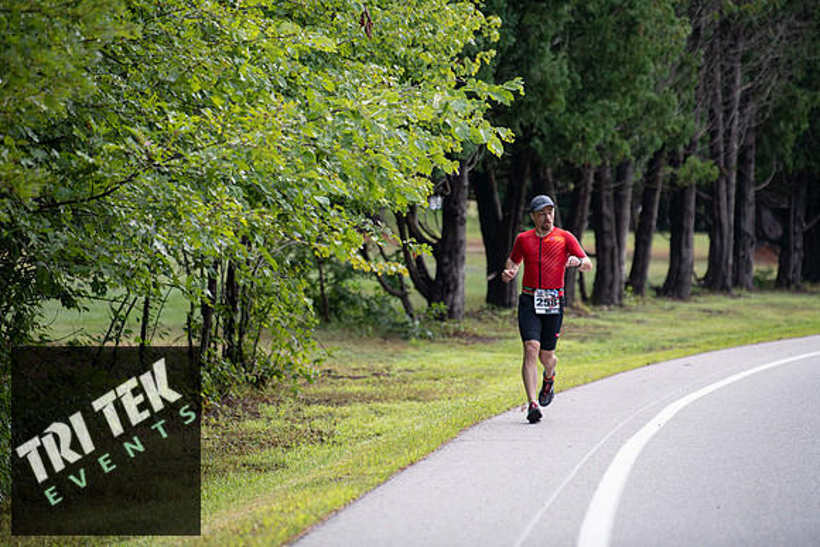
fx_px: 4556
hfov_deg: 10.3
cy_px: 274
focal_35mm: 200
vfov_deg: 6.9
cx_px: 410
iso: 250
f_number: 3.5
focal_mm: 200
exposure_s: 1/400
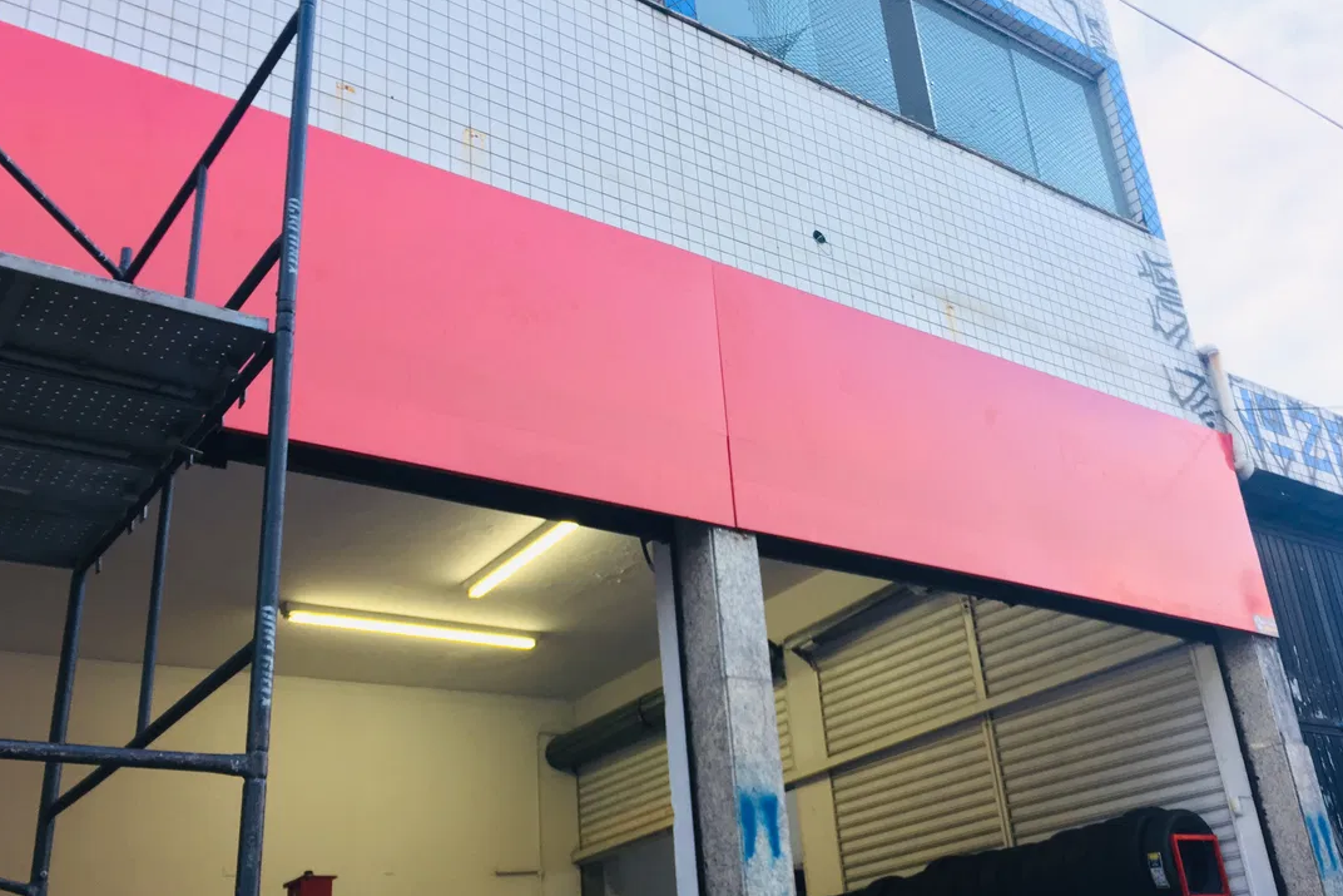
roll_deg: +6.0
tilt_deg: +25.2
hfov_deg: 53.0
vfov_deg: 36.9
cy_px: 440
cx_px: 747
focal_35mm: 36
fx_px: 1343
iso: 32
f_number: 2.2
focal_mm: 4.15
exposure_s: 1/60
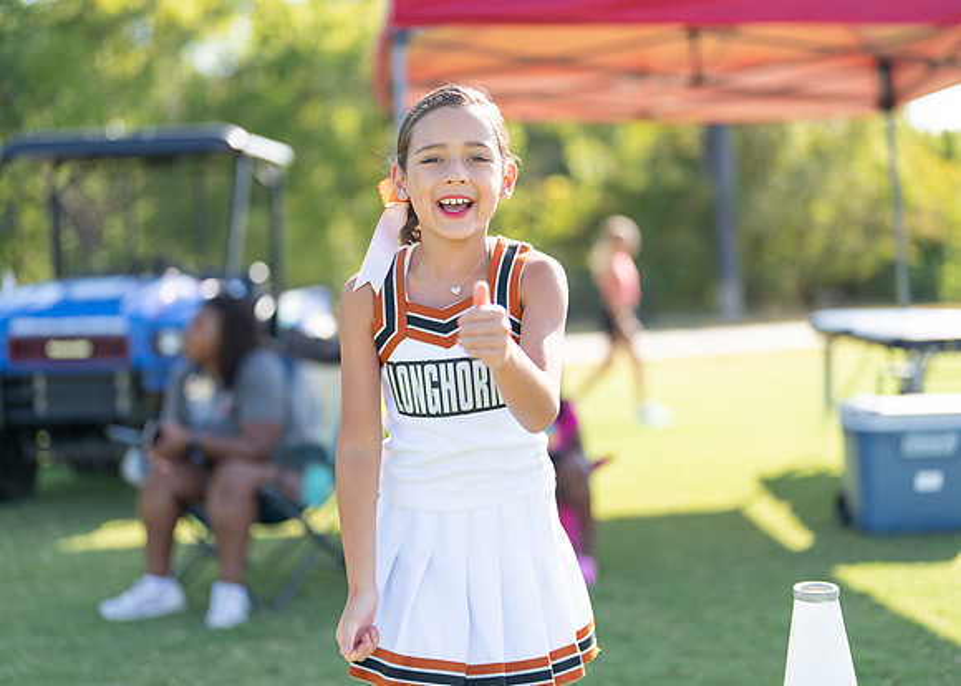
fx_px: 1440
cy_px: 343
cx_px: 480
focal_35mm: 53
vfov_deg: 26.8
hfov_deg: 36.9
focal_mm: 50
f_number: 1.2
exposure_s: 1/4000
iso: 100
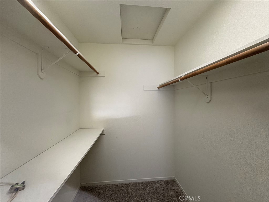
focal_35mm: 14
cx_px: 134
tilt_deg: +0.2
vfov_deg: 85.7
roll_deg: +0.9
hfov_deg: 102.1
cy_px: 101
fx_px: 109
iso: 160
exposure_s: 1/120
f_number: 2.2
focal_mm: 2.22
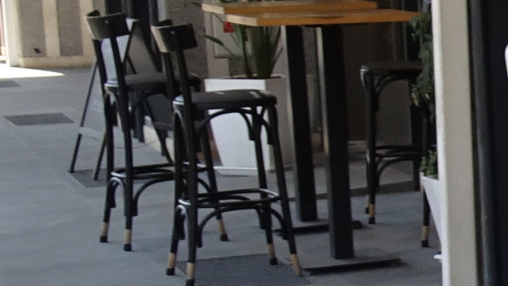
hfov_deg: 12.0
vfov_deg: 8.4
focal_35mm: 144
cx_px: 1226
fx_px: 1940
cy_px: 178
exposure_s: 1/125
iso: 80
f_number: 3.5
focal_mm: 4.1
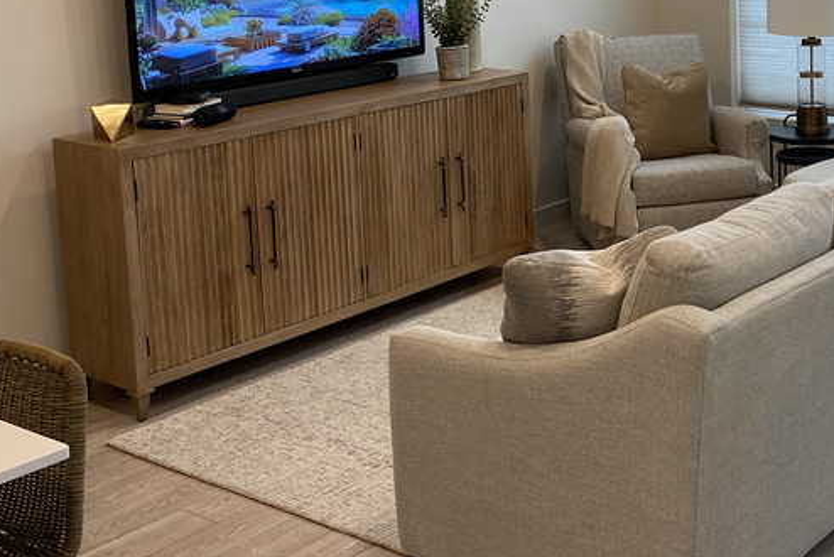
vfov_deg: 23.8
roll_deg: +1.8
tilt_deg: -8.5
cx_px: 718
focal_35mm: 56
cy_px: 89
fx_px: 1298
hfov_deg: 34.1
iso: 100
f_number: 1.8
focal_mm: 4.25
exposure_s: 1/120
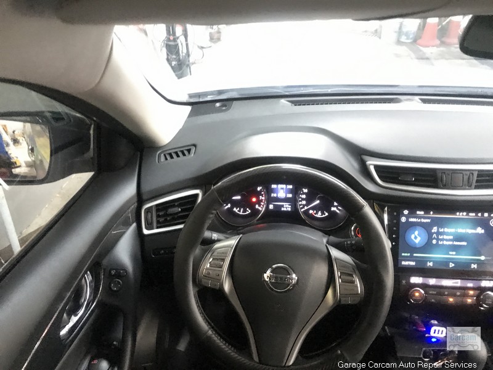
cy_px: 185
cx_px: 246
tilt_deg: -32.1
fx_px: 399
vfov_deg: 49.7
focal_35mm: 28
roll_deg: -0.2
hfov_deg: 63.4
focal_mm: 3.99
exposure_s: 1/4
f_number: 1.8
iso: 100
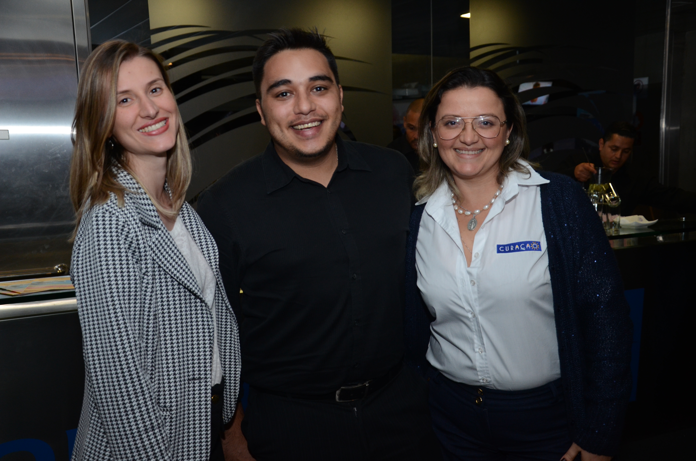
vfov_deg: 31.8
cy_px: 230
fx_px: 810
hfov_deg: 46.5
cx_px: 348
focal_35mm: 42
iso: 800
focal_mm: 28
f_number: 4
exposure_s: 1/80
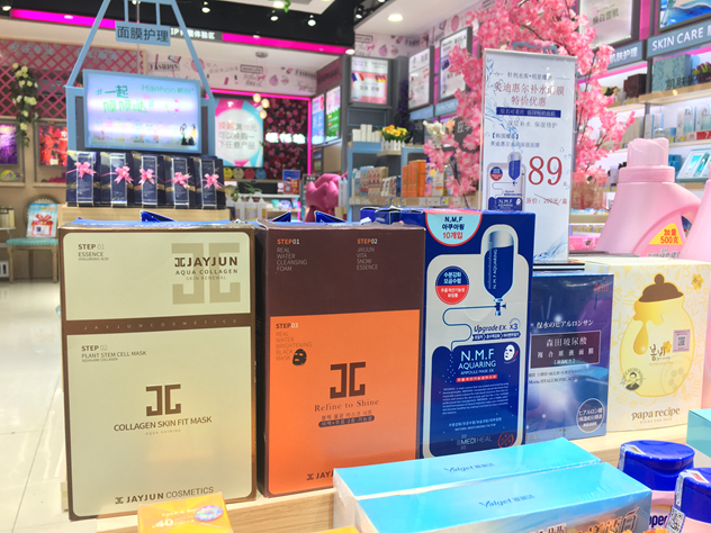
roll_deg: +0.3
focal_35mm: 29
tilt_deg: -5.7
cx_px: 356
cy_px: 266
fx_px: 596
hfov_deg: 61.7
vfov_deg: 48.2
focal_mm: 4.15
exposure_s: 1/50
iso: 32
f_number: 2.2
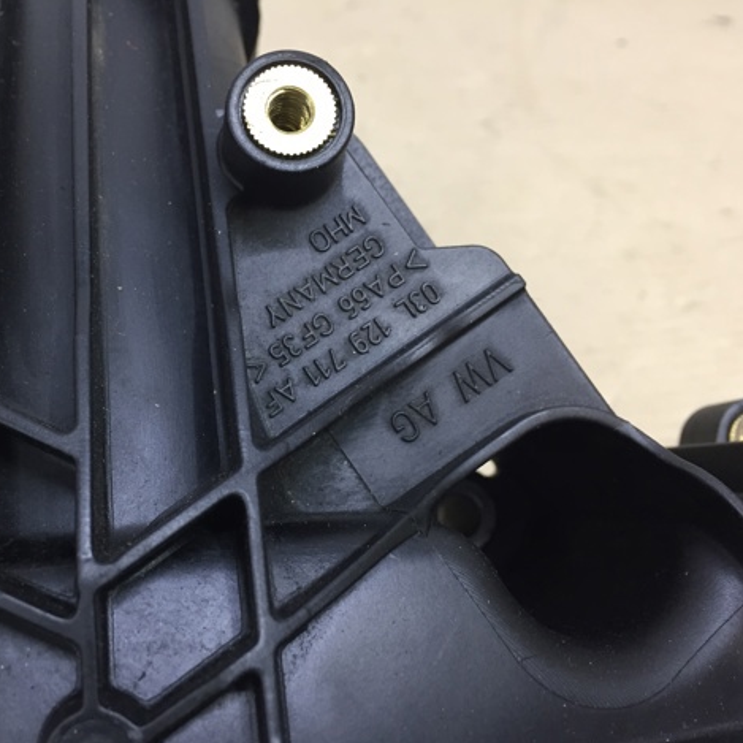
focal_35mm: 35
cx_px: 271
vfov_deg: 47.2
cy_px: 379
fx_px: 850
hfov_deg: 46.7
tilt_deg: -41.6
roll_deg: -1.2
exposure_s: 1/33
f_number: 2.2
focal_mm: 4.15
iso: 125
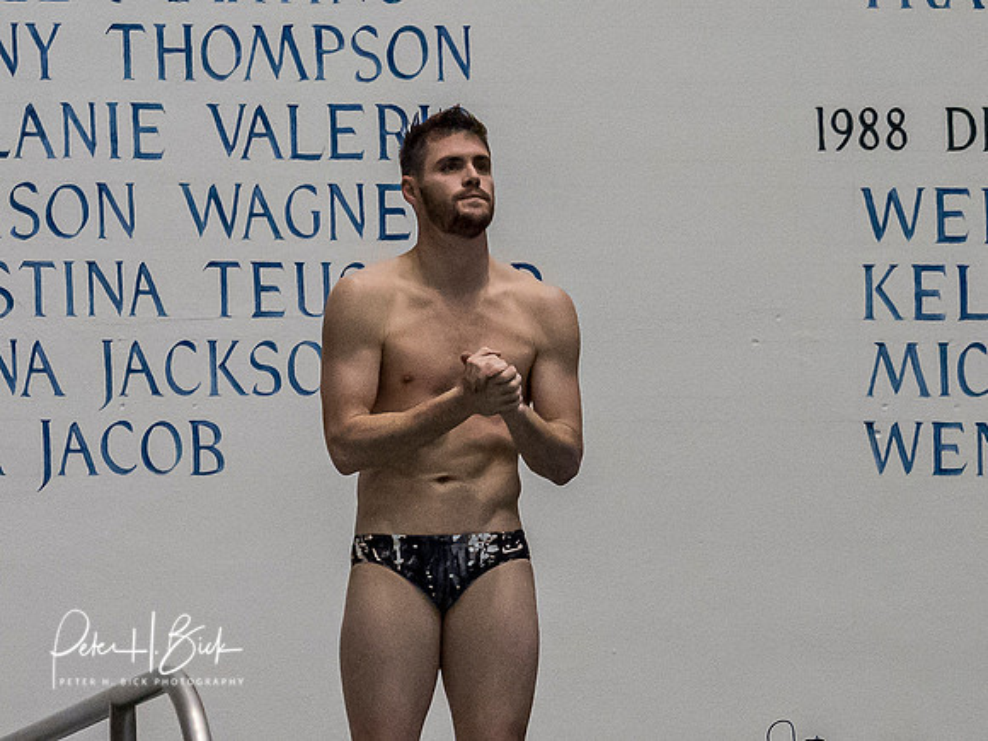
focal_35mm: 409
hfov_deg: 4.8
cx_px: 481
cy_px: 352
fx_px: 11666
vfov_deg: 3.6
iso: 4000
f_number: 2.8
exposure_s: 1/1600
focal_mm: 82
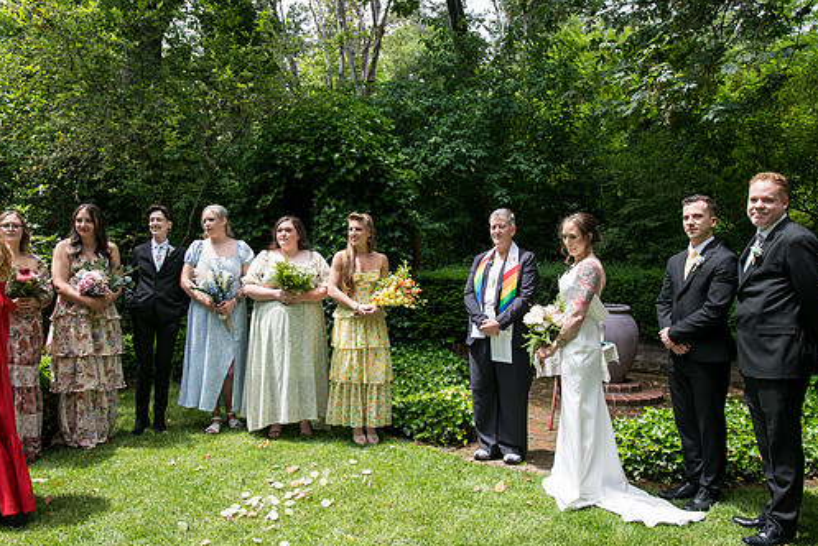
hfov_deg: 65.4
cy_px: 264
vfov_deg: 46.5
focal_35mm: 28
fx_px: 637
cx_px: 398
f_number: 5
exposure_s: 1/400
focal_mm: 24
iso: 400
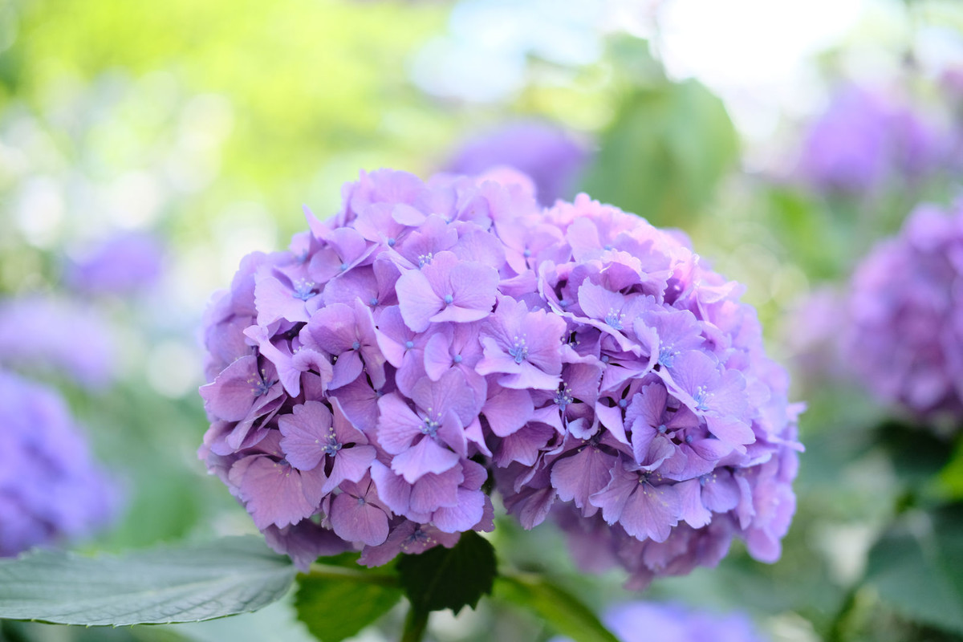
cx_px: 482
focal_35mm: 53
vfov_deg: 25.5
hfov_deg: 37.5
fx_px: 1418
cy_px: 321
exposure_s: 1/750
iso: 640
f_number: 2
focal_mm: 35
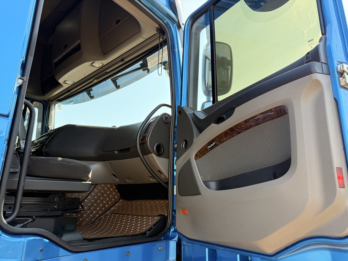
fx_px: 241
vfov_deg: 56.8
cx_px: 174
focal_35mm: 24
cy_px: 130
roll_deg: +0.4
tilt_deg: +16.5
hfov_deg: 71.6
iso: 100
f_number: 1.78
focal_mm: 6.76
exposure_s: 1/571
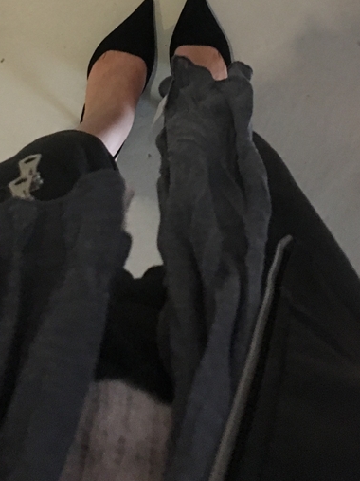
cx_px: 111
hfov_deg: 23.9
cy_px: 30
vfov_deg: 30.0
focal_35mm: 61
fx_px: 846
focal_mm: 4.15
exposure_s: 1/15
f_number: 2.2
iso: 250
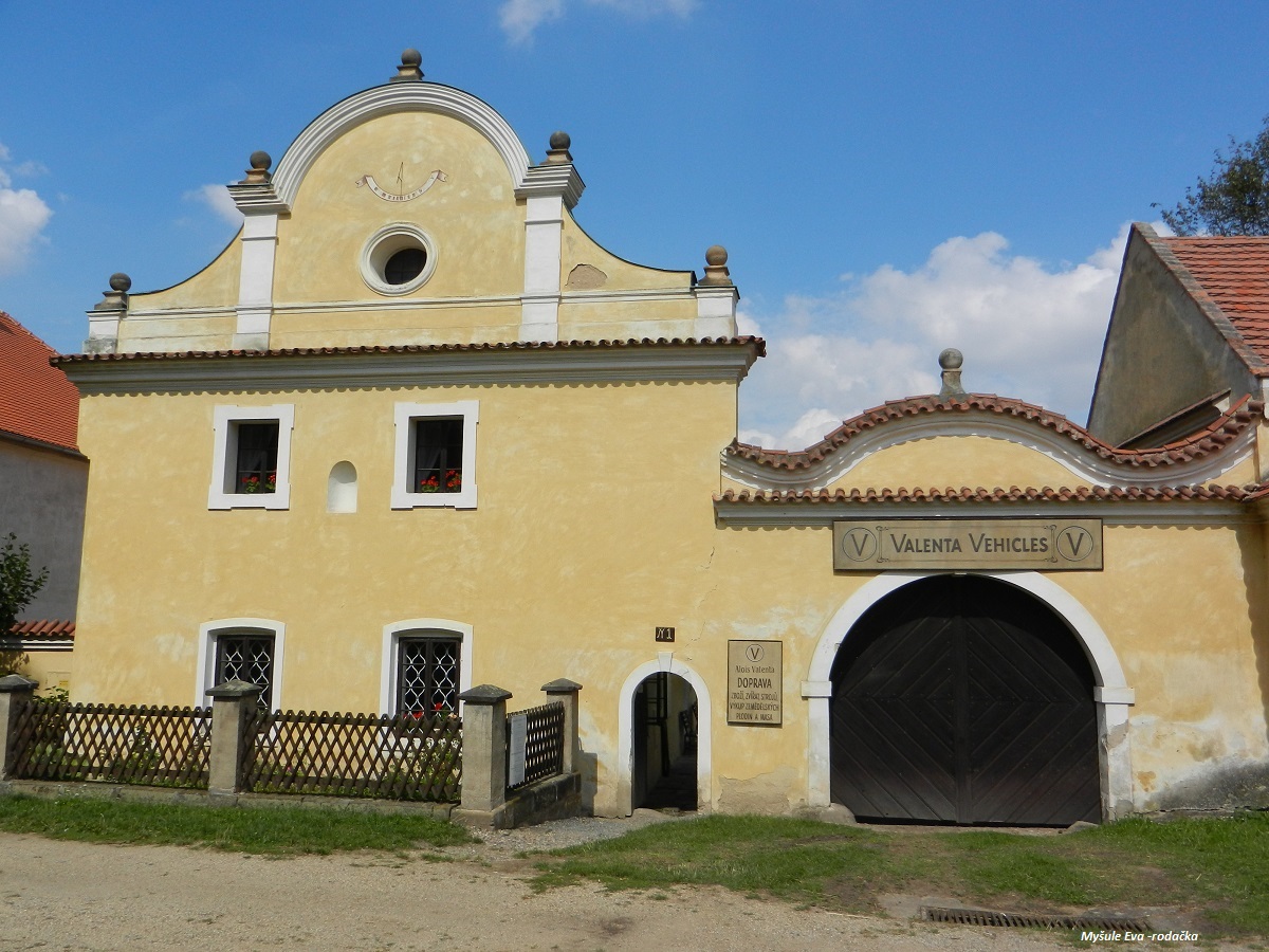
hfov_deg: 61.7
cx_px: 634
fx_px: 1063
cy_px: 476
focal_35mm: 29
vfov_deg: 48.2
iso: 160
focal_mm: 5.1
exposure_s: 1/640
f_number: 7.2
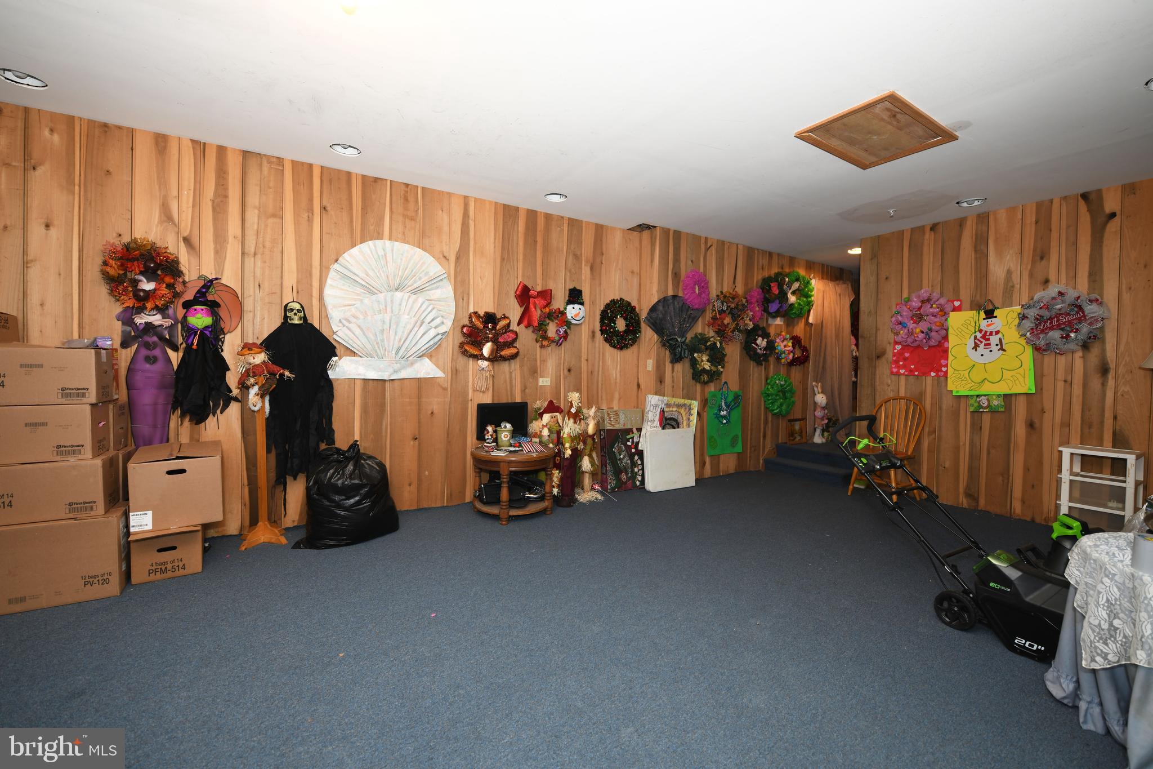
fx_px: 480
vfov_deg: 77.3
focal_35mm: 15
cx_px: 576
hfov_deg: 100.4
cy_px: 384
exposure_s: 1/25
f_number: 4.5
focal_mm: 15
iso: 400
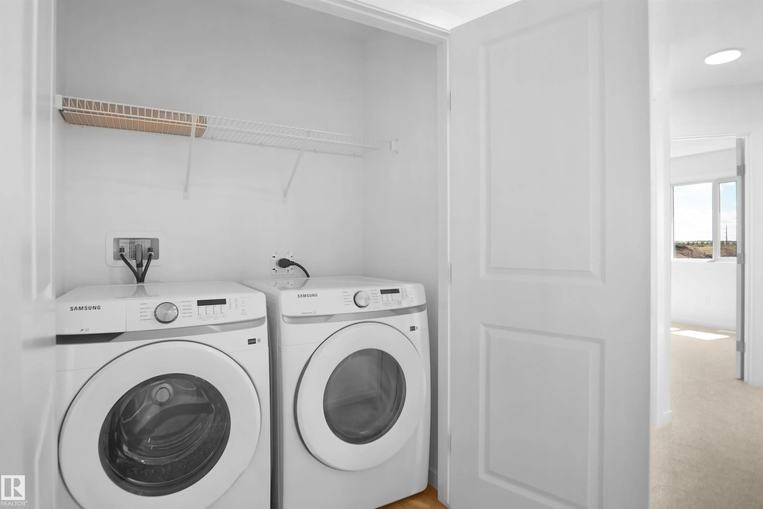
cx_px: 382
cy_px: 254
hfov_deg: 90.0
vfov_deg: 67.4
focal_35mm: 18
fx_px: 381
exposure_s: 1/30
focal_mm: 12
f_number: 2
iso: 400
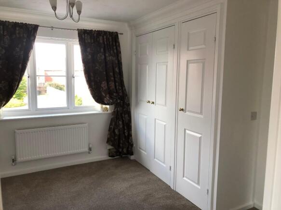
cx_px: 140
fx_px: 227
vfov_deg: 49.7
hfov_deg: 63.5
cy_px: 105
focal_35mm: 28
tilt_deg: -6.9
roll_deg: -0.2
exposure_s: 1/50
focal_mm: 3.99
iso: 25
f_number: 1.8
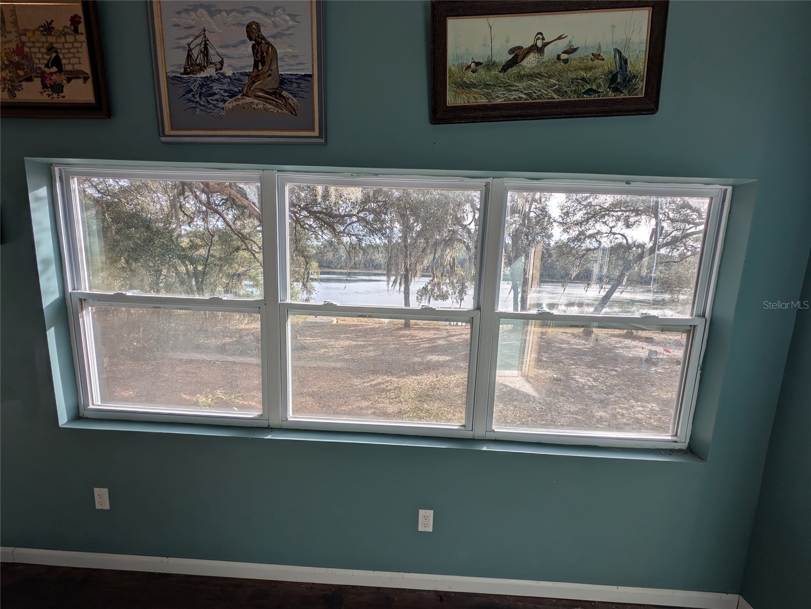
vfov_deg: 94.5
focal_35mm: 12
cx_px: 406
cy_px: 304
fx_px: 281
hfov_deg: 110.5
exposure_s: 1/755
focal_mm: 2.23
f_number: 1.95
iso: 39
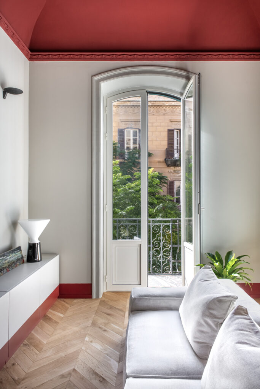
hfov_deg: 53.1
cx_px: 130
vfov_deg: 73.7
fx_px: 260
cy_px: 194
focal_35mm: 24
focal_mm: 24
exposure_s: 1/250
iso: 250
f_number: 11
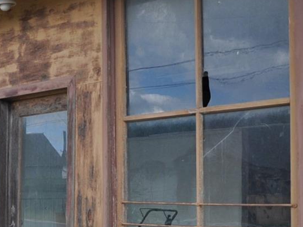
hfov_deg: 25.4
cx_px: 74
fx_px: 665
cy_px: 190
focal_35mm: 76
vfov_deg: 19.1
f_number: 4
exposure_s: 1/1000
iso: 450
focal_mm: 18
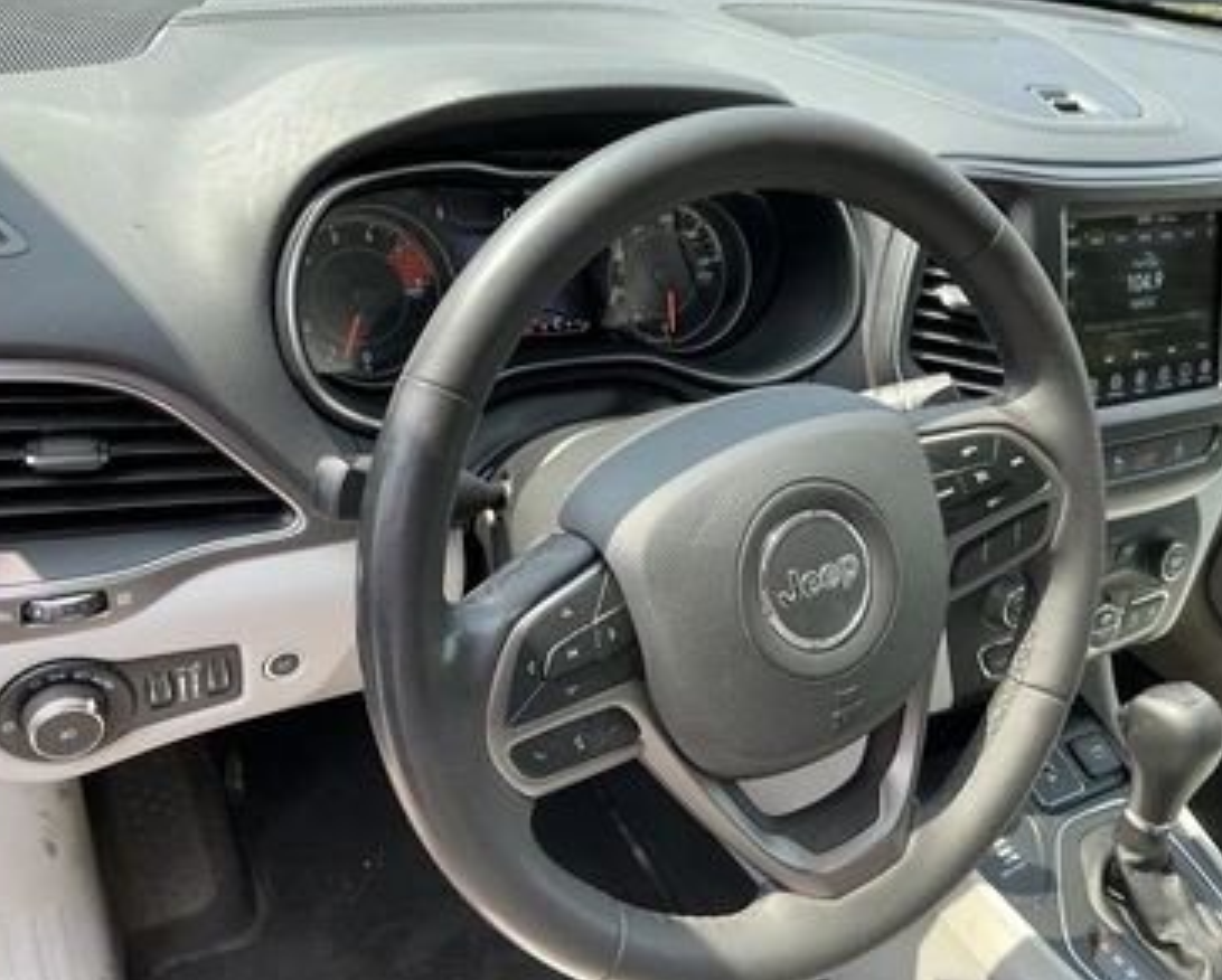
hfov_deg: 58.7
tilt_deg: -34.7
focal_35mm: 30
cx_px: 628
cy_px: 487
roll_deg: -7.5
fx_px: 1086
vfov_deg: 48.6
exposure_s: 1/122
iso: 20
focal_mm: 3
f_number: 1.8
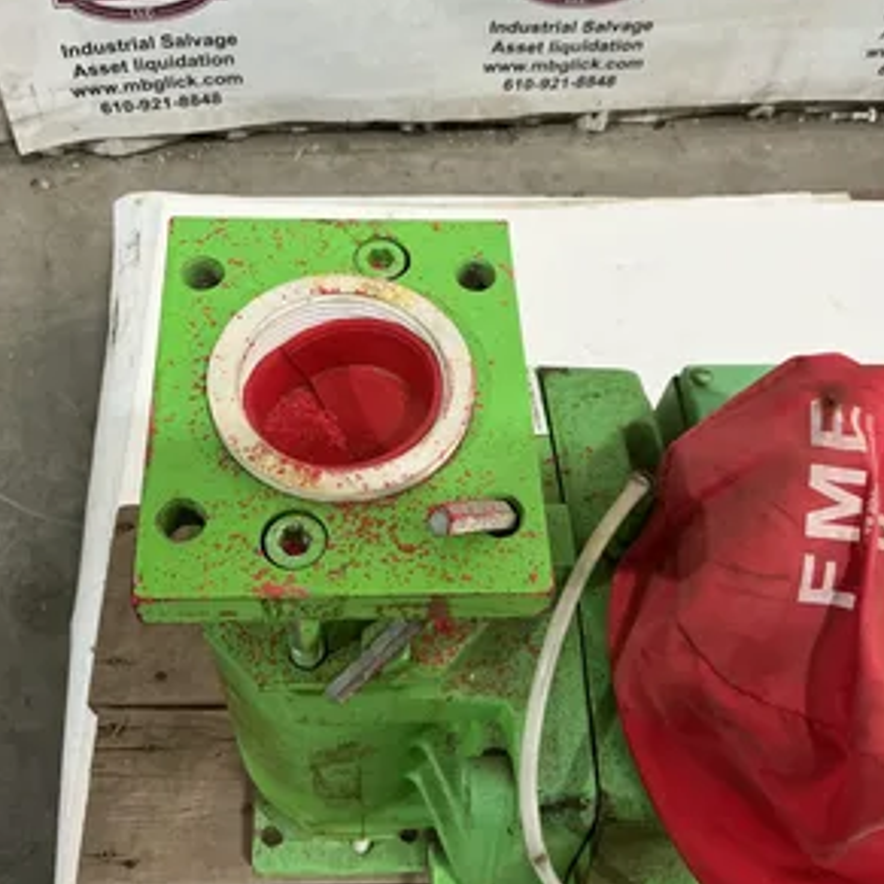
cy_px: 434
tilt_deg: -57.7
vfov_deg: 48.4
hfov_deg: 48.4
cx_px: 398
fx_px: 982
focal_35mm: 34
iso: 125
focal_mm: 3
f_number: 1.8
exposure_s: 1/60
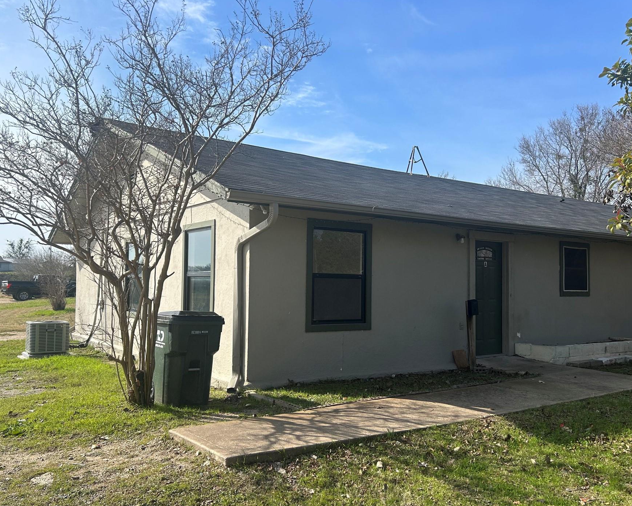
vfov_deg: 48.5
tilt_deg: +0.6
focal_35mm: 30
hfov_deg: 58.8
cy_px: 271
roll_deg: -0.4
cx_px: 308
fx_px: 561
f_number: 1.5
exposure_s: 1/3257
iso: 50
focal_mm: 5.7
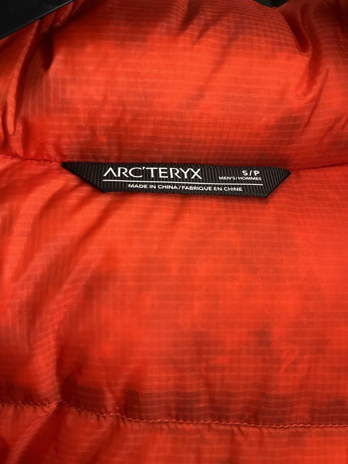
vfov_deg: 67.3
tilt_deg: -10.3
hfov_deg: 53.1
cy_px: 232
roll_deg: +0.3
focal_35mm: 26
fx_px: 349
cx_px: 174
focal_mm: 5.1
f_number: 1.6
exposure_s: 1/60
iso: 500
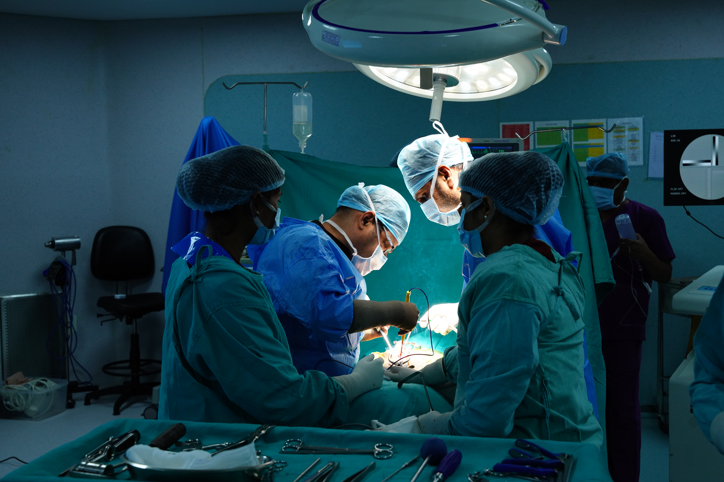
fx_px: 887
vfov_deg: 30.4
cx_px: 366
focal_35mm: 44
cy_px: 236
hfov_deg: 44.4
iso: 1000
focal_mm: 42.1
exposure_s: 1/250
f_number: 5.6
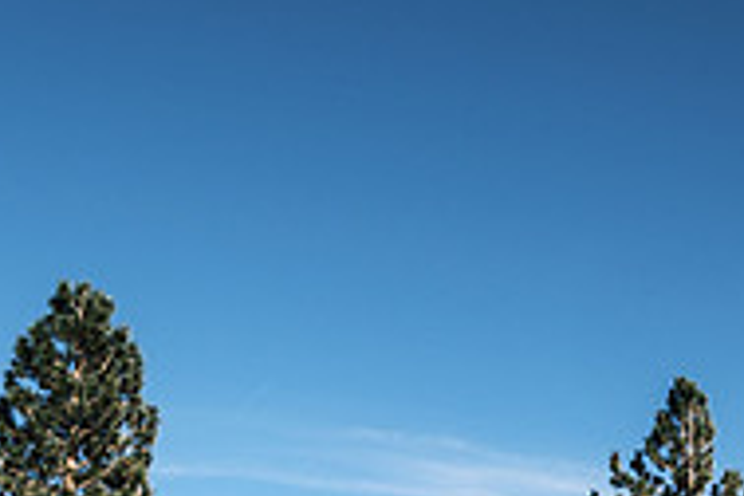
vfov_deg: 15.3
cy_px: 468
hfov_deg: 23.1
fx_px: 1819
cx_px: 427
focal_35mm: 88
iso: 125
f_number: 2.5
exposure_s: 1/3200
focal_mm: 18
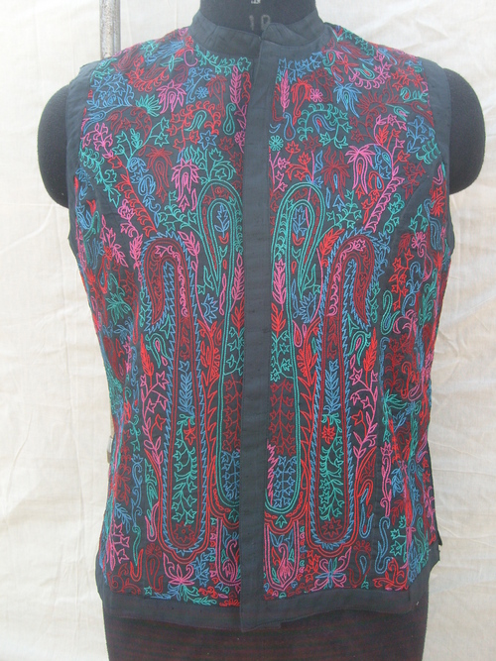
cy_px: 330
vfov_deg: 52.6
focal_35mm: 35
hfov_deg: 40.7
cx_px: 248
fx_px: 669
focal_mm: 5.8
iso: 80
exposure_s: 1/350
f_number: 2.8
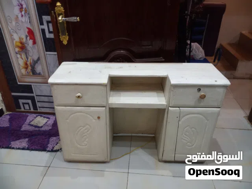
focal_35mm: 27
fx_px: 197
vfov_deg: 51.4
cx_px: 126
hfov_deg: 65.3
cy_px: 94
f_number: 1.8
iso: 320
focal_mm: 3.94
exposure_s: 1/30
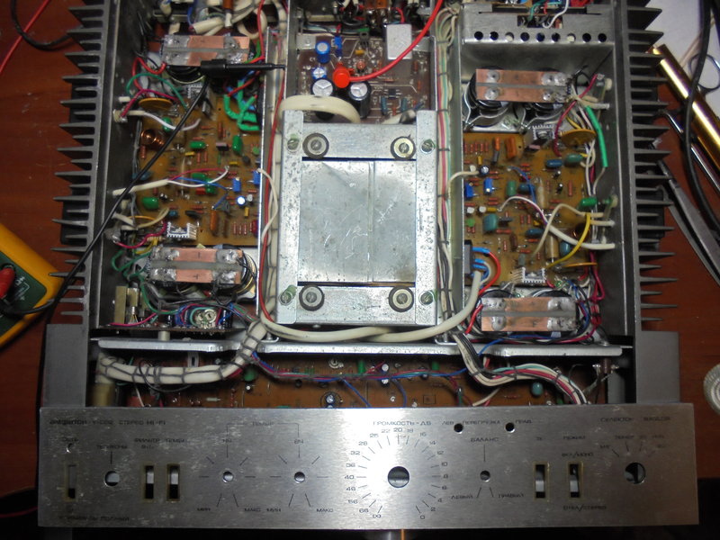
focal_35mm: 26
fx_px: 541
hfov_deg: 67.3
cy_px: 270
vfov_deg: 53.1
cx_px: 360
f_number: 3.5
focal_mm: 4.6
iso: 160
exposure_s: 1/30
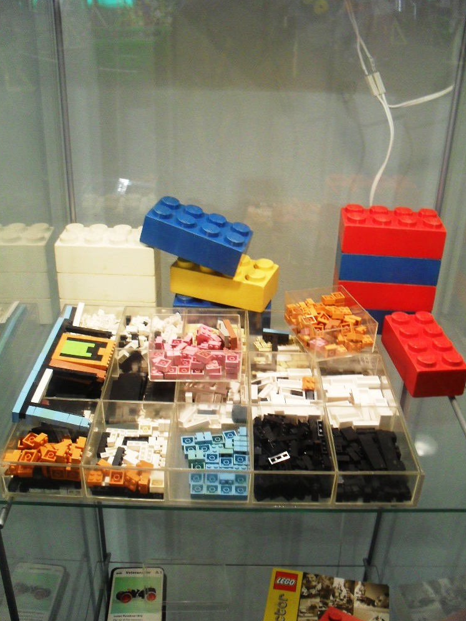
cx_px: 233
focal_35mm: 36
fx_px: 646
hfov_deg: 39.7
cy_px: 318
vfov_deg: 51.3
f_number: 3.2
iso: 200
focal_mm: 6.3
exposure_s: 1/20
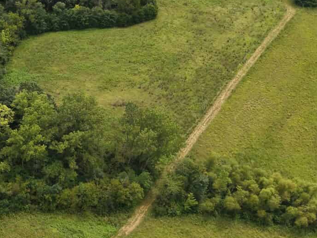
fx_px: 815
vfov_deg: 16.4
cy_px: 23
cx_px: -132
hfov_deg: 19.6
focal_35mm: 89
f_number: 1.8
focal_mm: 8.67
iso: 100
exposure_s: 1/180
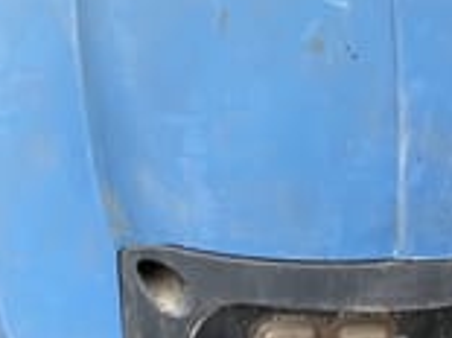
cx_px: 306
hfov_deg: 23.2
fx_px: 1096
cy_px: 424
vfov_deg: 16.7
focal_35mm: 84
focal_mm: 4.2
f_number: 1.6
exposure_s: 1/229
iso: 32
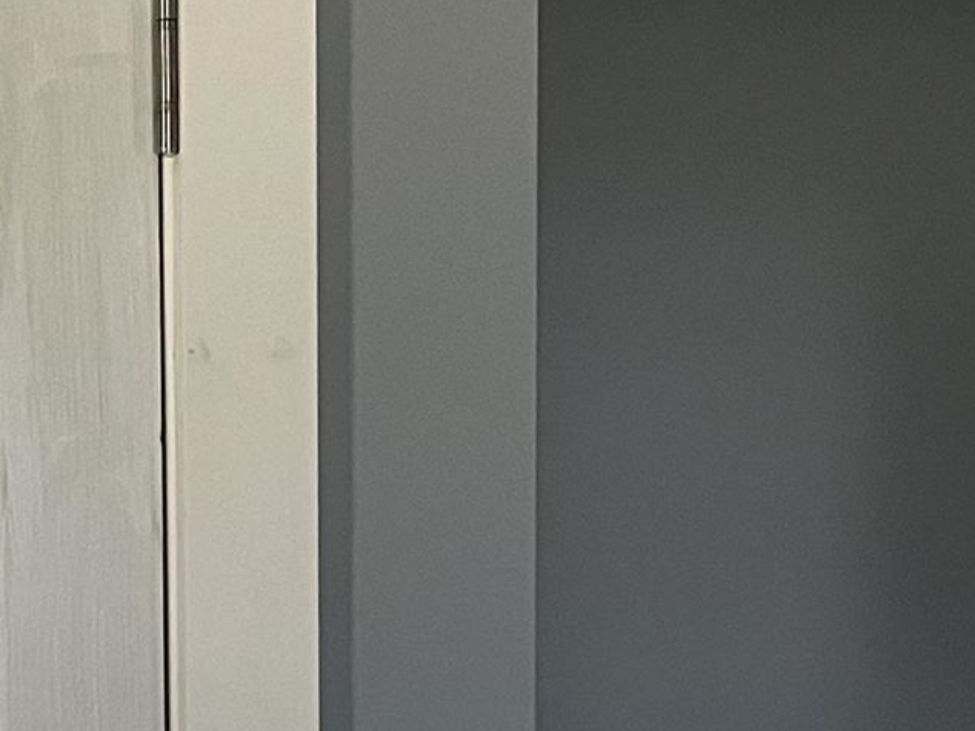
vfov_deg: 11.3
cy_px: 1111
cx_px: -12
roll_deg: +0.9
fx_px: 3548
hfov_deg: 15.4
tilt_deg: -3.8
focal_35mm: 126
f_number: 1.6
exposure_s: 1/60
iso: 160
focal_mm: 5.1
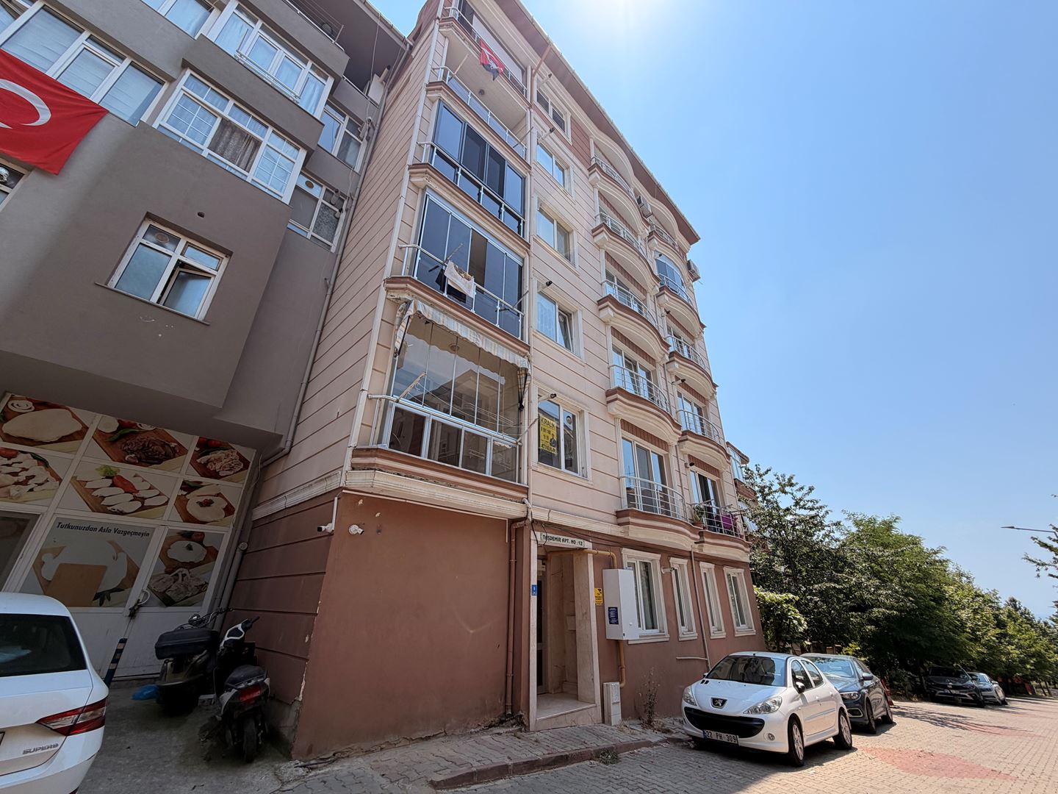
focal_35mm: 14
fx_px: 428
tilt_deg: +25.8
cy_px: 397
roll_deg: -0.9
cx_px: 529
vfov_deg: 85.7
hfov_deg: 102.1
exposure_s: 1/809
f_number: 2.2
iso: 20
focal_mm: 2.22
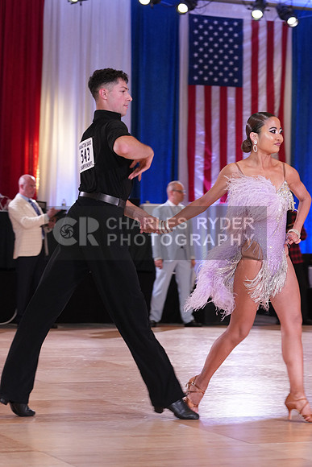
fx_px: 1234
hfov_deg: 14.4
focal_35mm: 95
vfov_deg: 21.5
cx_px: 156
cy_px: 234
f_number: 5.6
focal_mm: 95
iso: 2500
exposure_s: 1/200
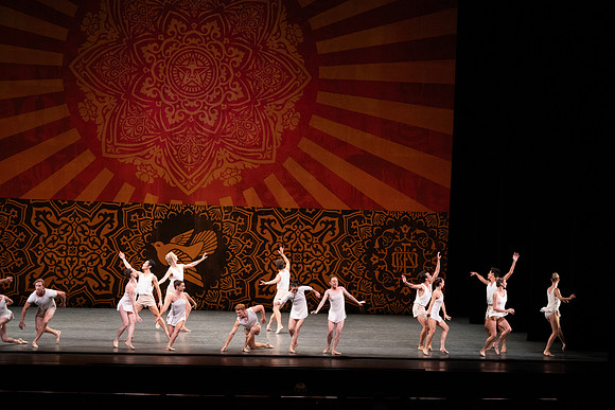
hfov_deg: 20.4
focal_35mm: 100
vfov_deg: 13.7
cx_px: 308
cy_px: 205
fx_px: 1709
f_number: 8
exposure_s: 1/400
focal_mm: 100
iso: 6400
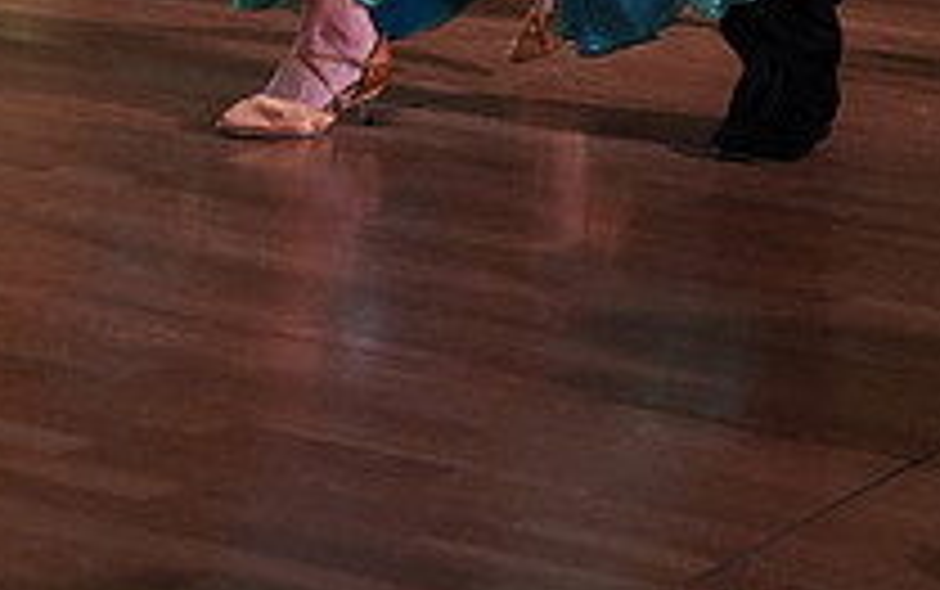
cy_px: -694
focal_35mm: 147
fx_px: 3769
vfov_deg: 8.4
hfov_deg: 14.2
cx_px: 479
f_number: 7.1
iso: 5000
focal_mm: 52
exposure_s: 1/320
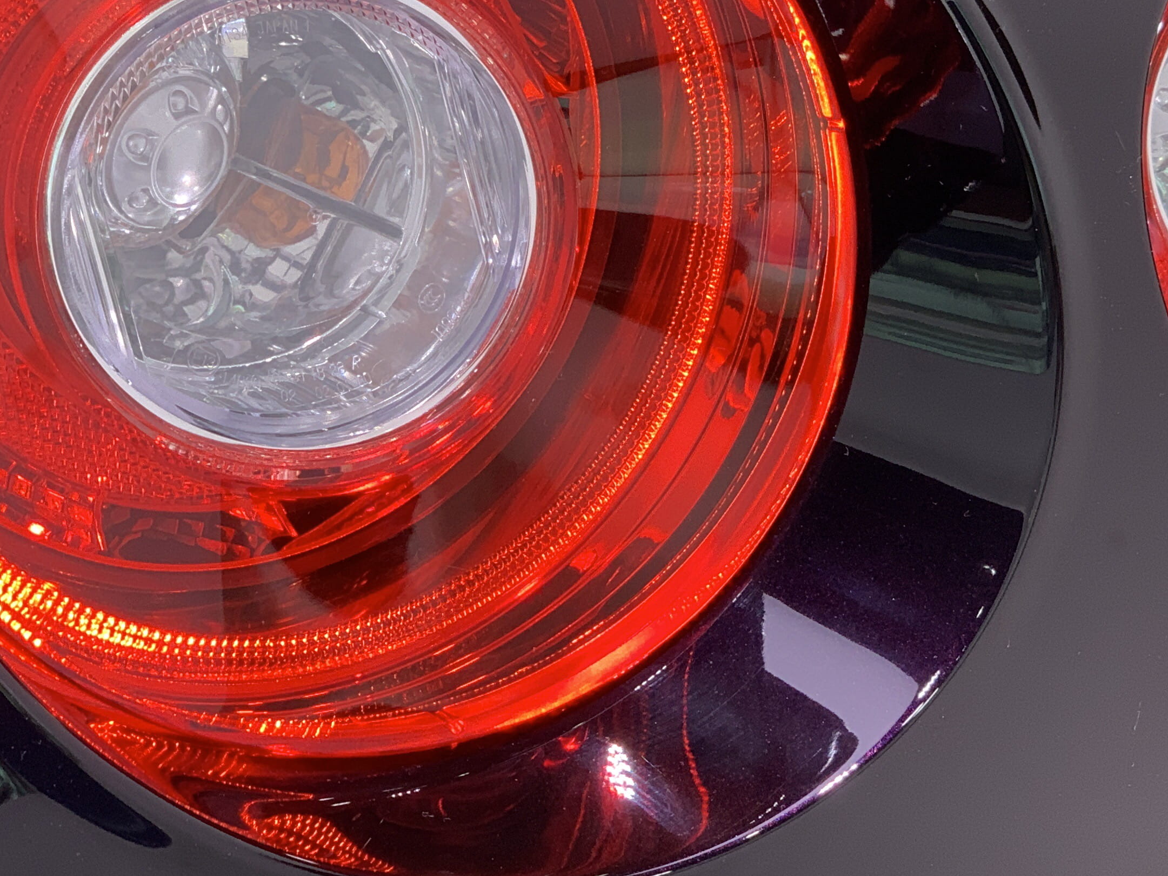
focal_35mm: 97
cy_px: 195
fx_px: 3273
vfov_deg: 15.2
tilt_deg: -25.4
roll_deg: -3.3
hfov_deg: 20.2
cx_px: 709
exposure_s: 1/52
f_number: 2.4
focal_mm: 6
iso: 100
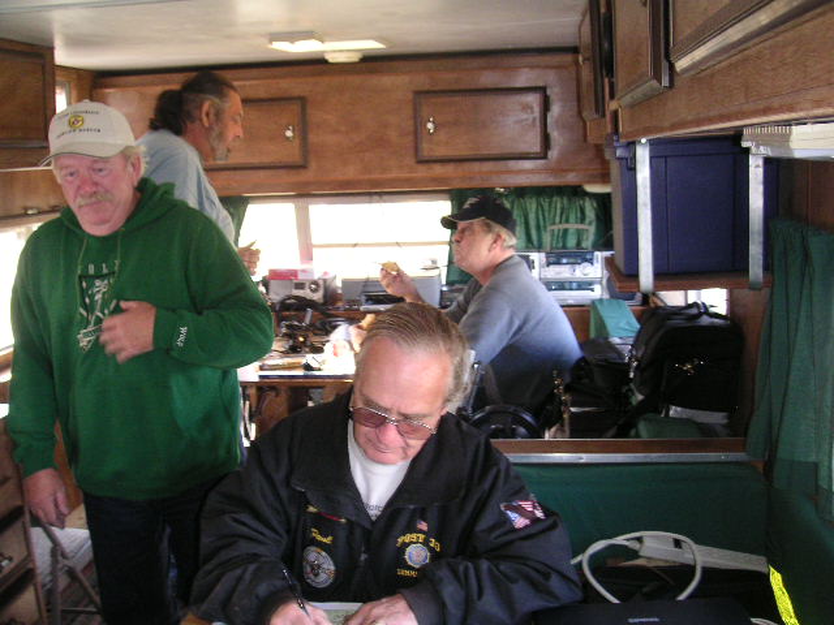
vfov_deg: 37.7
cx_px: 417
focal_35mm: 38
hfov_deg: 49.0
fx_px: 916
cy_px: 312
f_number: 2.8
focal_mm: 6
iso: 160
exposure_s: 1/45
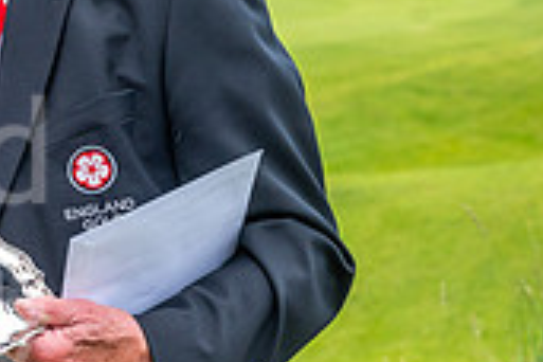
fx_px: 3574
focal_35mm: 237
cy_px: 181
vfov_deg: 5.8
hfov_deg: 8.4
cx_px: -356
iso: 400
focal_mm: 70
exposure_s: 1/200
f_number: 6.3
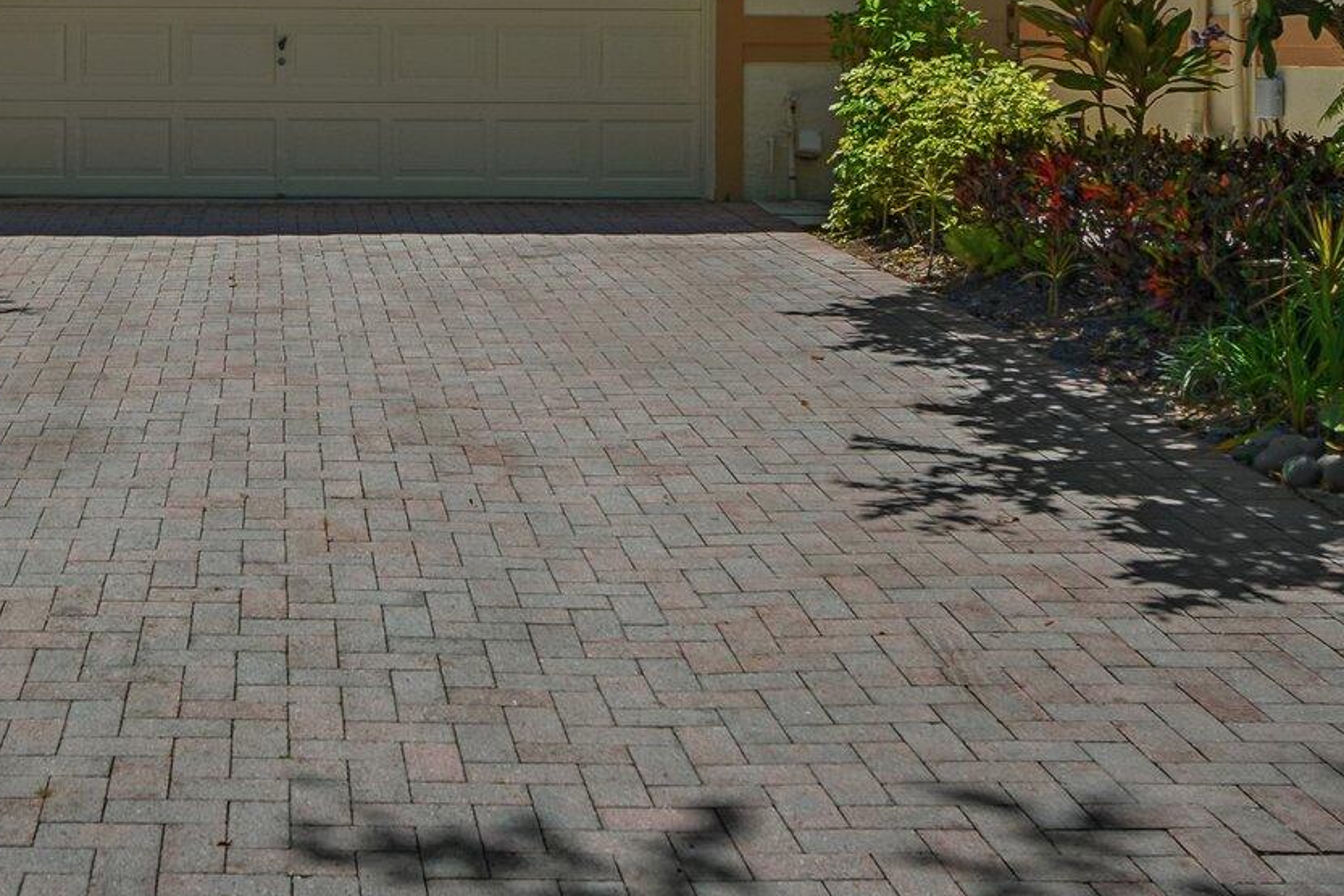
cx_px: 311
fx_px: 2202
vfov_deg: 22.4
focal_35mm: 59
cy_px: 73
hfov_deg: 33.2
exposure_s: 1/500
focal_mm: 24
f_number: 9
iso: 200
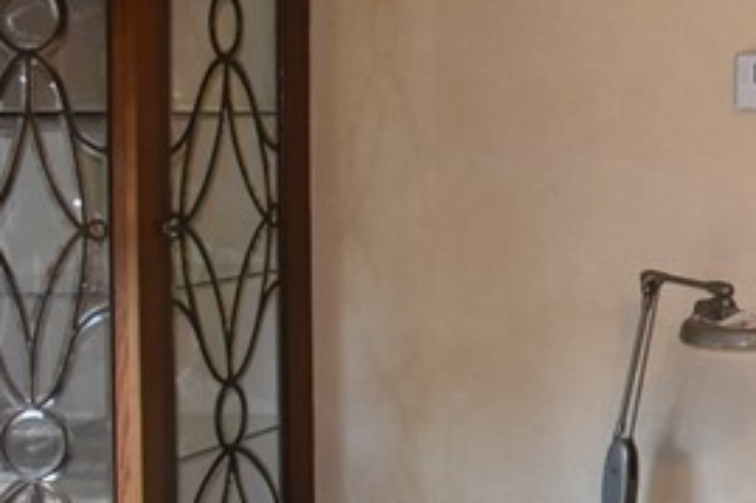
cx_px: 1180
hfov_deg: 16.8
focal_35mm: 109
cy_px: 149
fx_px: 2288
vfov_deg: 12.5
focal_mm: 18
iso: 800
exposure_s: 1/160
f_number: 3.5
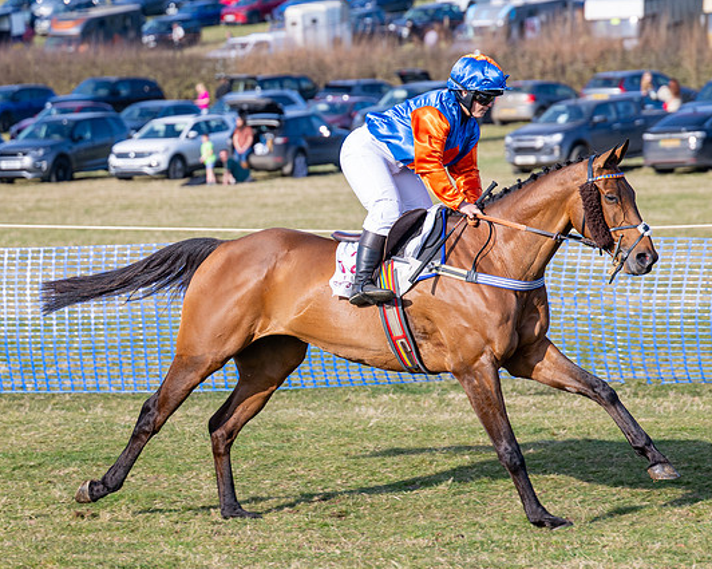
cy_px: 251
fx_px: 4296
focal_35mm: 204
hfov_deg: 9.5
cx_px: 327
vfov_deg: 7.6
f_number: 2.8
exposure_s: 1/1250
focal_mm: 95
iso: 100
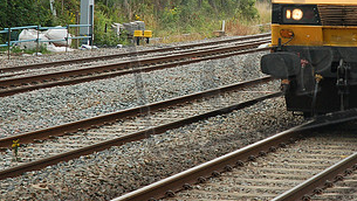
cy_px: 23
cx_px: 277
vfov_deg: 6.8
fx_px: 1695
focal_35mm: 179
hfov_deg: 12.0
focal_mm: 60
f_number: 4.5
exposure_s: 1/500
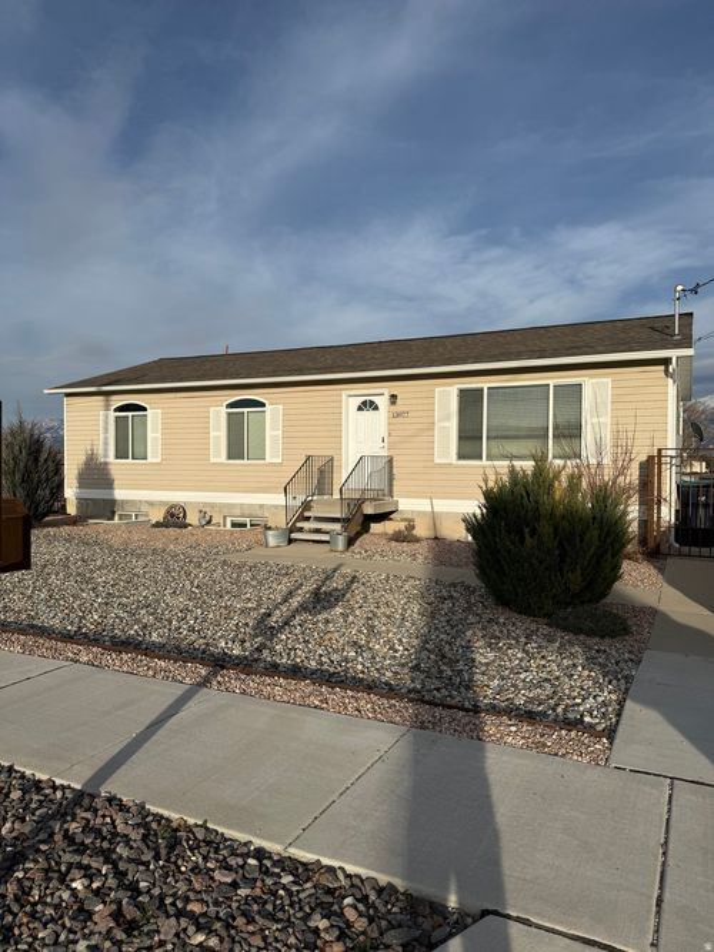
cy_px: 476
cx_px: 357
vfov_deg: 71.6
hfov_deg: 56.8
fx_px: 660
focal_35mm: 24
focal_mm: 6.76
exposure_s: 1/8130
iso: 80
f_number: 1.78
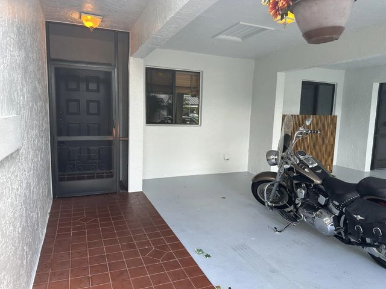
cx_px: 193
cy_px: 144
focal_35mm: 24
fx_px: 268
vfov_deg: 56.8
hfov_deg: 71.6
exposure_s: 1/134
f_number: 1.78
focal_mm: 6.86
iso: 64
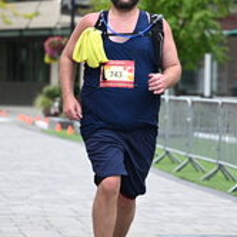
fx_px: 1704
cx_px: 171
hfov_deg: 7.9
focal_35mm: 220
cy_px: 39
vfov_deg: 7.9
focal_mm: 78
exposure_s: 1/1250
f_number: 2.8
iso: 400
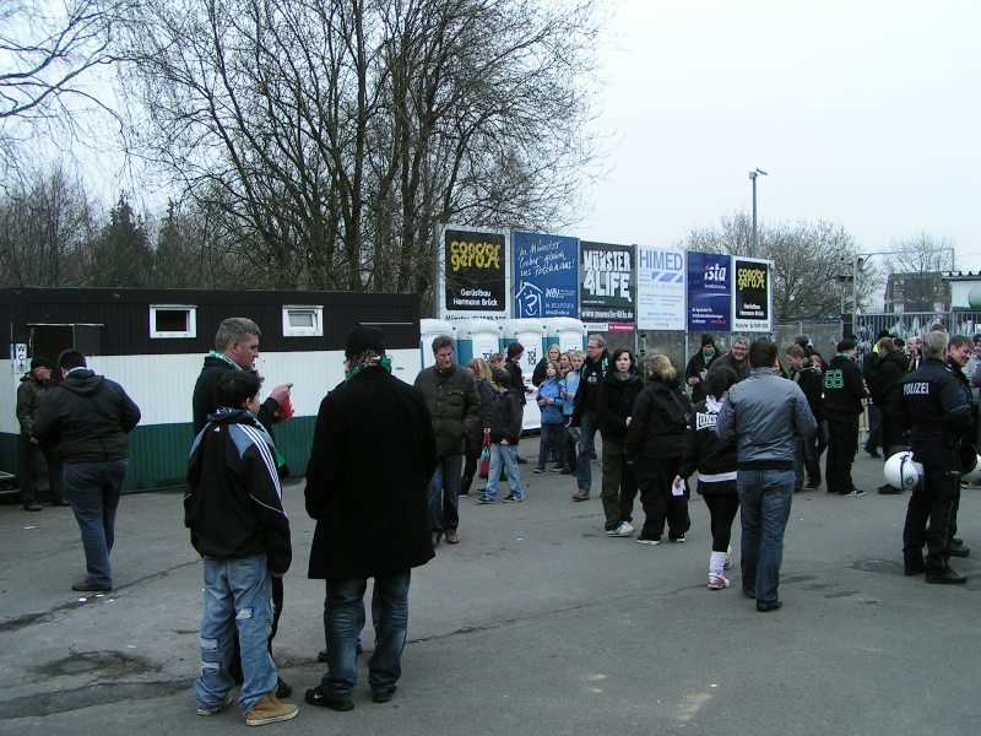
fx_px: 1077
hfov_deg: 49.0
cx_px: 490
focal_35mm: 38
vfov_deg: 37.7
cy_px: 368
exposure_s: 1/160
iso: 50
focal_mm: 5.8
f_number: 4.5
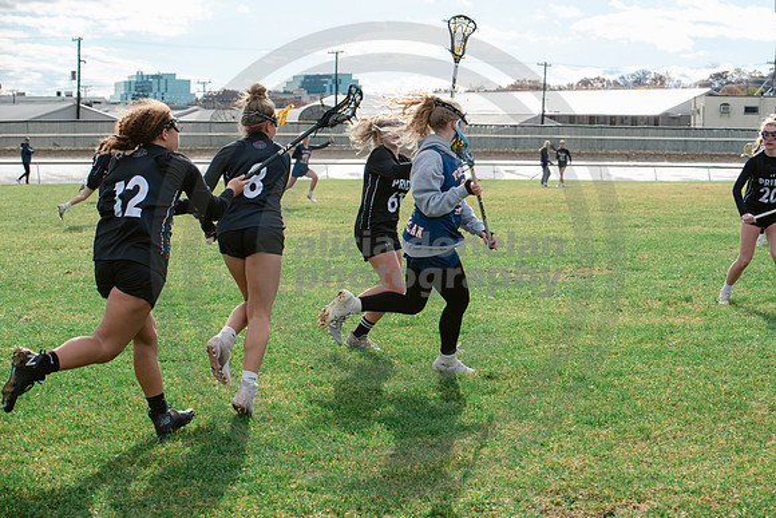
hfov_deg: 28.8
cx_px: 388
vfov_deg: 19.5
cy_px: 259
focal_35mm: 70
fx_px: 1509
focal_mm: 70
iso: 400
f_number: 7.1
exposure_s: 1/800
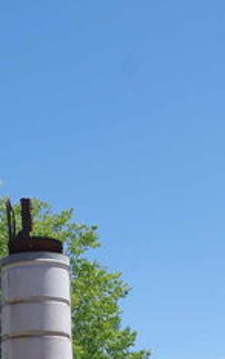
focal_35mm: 118
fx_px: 1156
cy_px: 451
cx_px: -92
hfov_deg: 10.8
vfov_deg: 16.8
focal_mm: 18
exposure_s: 1/125
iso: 100
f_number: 11
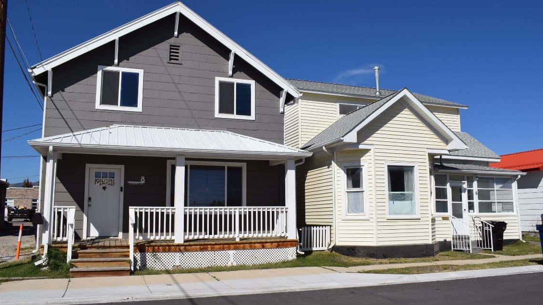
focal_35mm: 32
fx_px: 461
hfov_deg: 61.0
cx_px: 274
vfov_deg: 36.7
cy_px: 161
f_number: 13
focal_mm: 20
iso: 200
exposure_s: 1/640
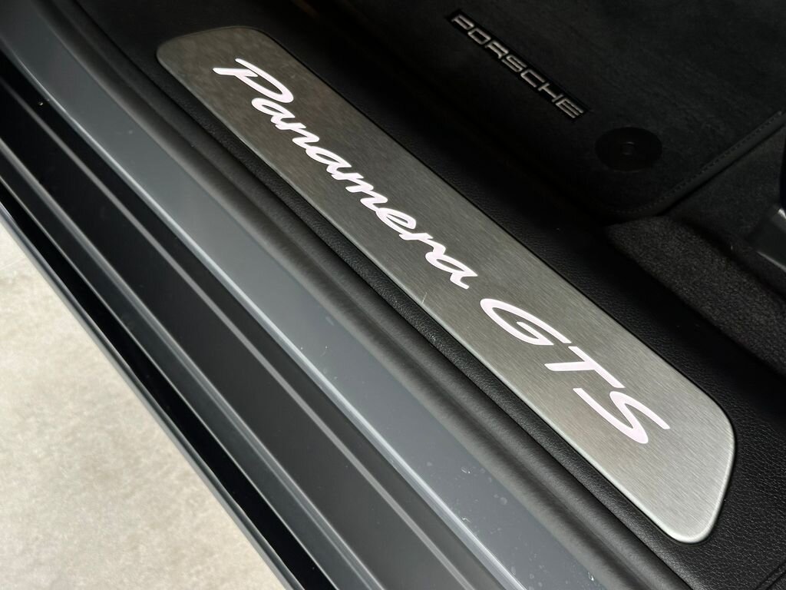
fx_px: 1090
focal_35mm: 48
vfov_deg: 30.3
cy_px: 295
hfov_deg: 39.7
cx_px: 393
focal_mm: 6.86
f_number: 1.78
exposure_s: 1/100
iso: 80
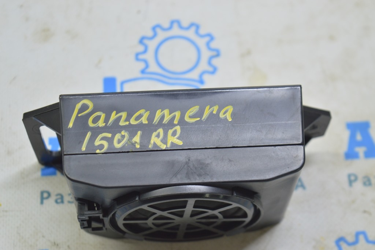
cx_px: 188
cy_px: 125
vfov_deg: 16.5
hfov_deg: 24.6
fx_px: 859
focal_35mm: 82
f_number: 5.6
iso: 400
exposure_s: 1/20
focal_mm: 55
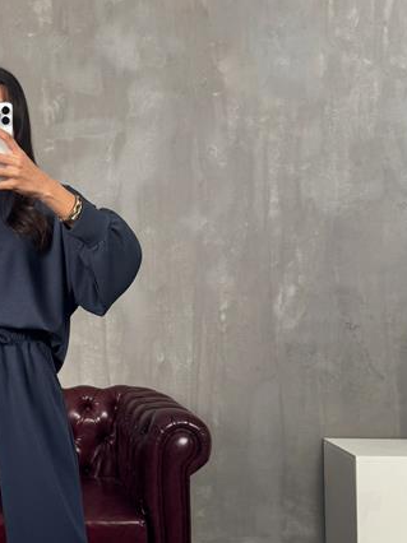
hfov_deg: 26.2
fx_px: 832
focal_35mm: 53
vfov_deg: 36.1
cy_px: 310
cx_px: 13
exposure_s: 1/121
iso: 100
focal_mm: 6.76
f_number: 1.78
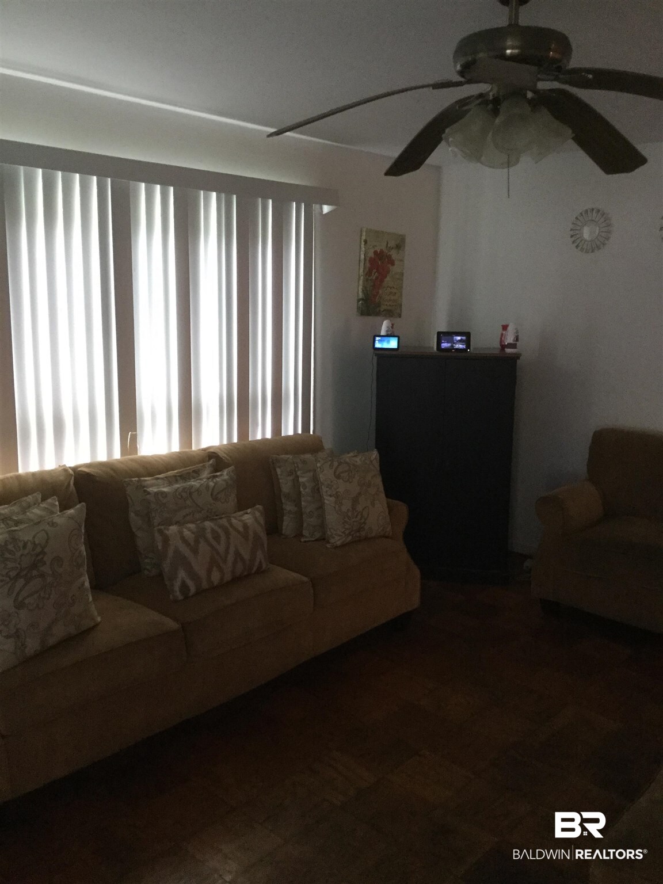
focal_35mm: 31
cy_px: 442
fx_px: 792
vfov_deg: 58.4
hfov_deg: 45.4
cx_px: 332
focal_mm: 3.3
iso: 200
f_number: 2.4
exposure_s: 1/24
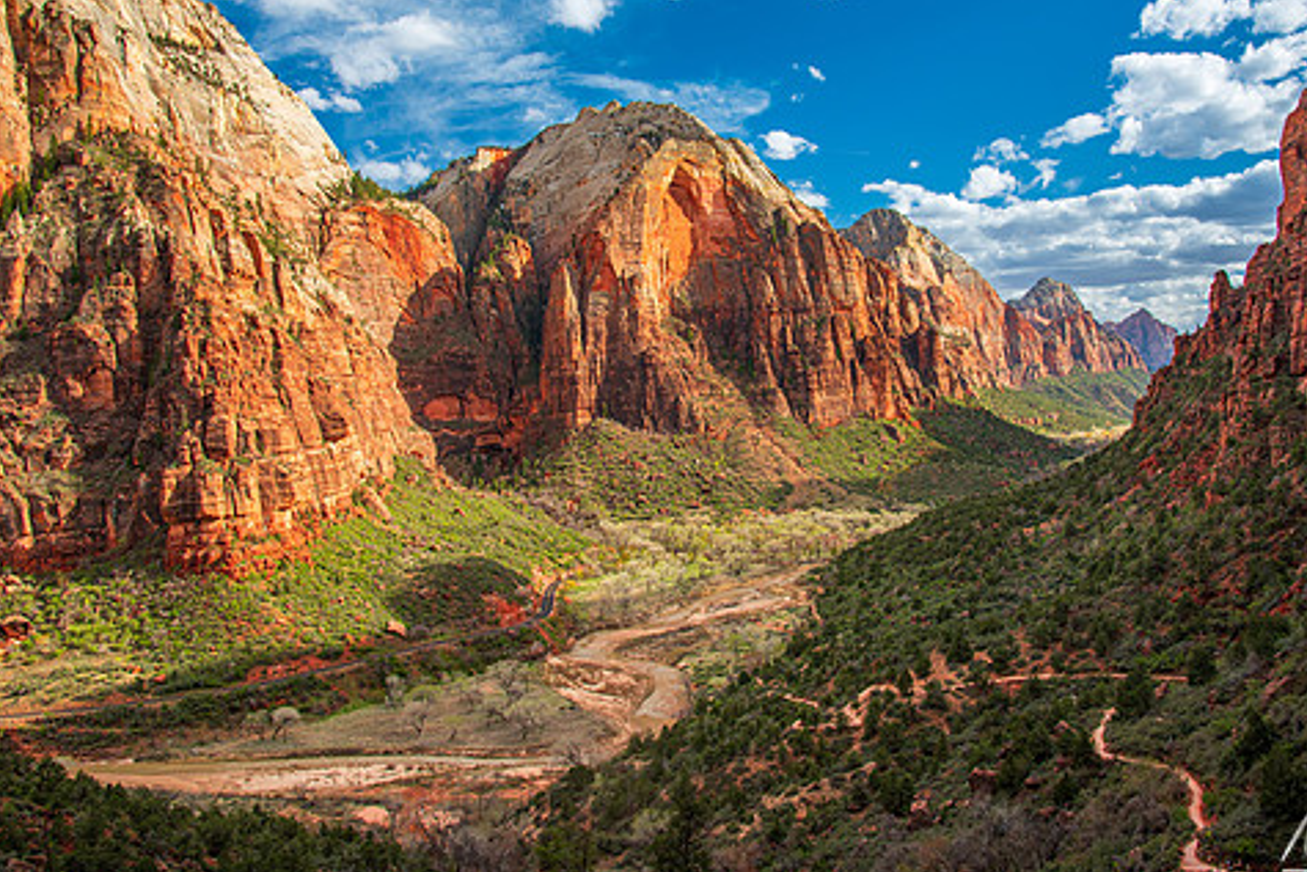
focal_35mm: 33
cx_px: 699
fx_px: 1198
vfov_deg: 39.9
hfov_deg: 57.2
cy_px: 367
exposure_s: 1/125
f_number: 8
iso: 100
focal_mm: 27
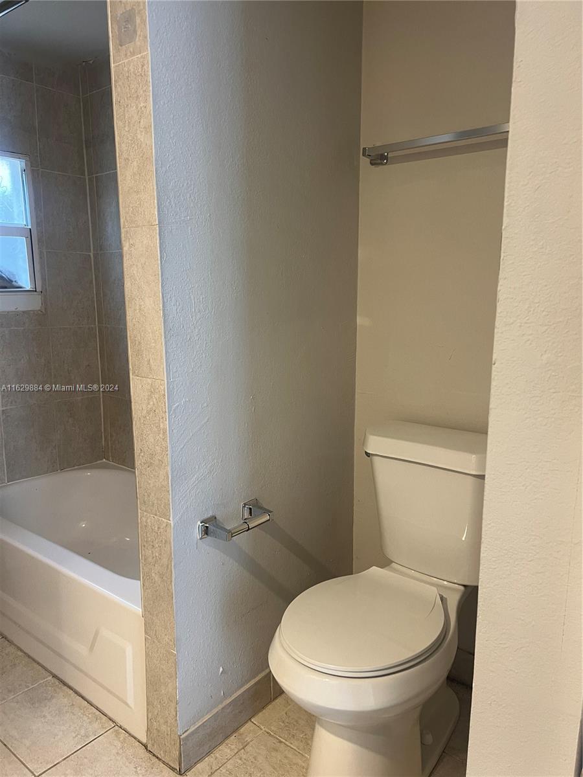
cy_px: 388
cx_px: 292
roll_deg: +1.2
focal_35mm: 26
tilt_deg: -11.0
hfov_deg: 53.1
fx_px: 584
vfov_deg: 67.3
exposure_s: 1/60
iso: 160
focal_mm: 5.7
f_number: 1.5
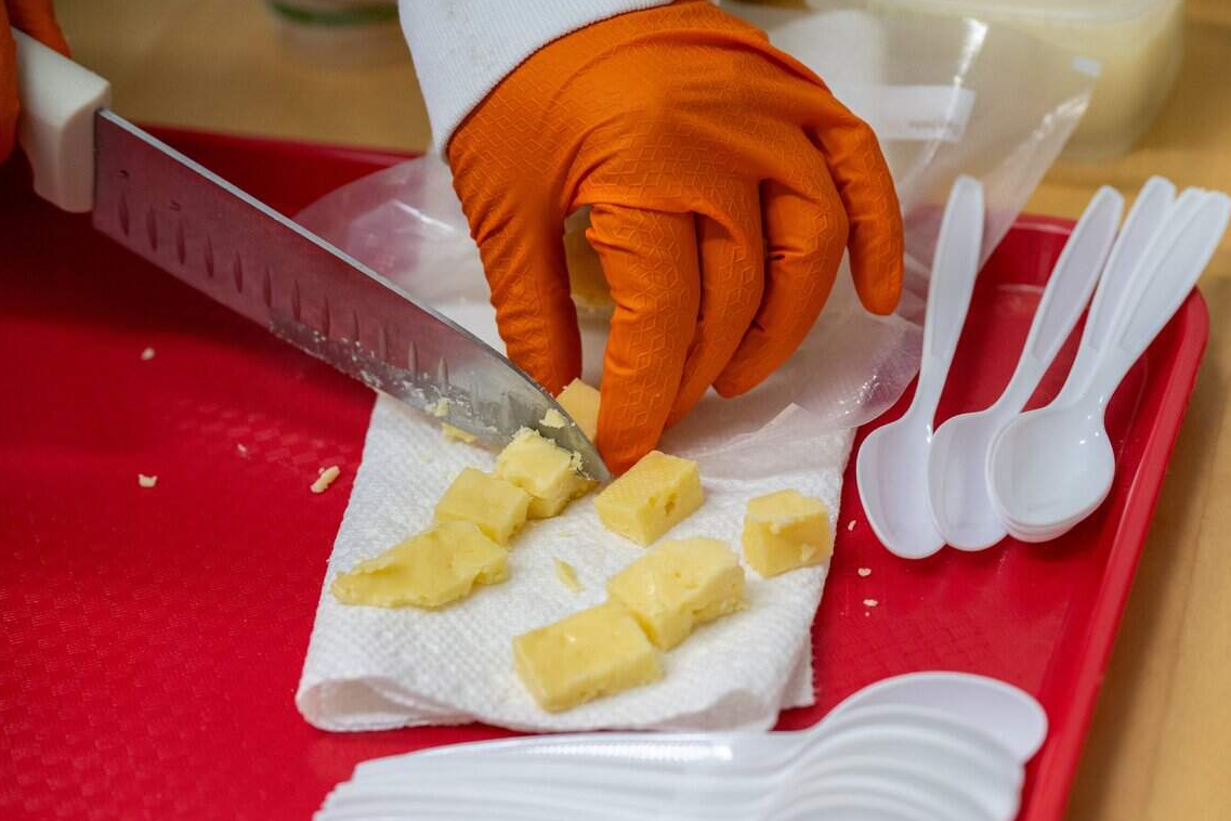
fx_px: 2599
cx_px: 620
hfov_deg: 26.7
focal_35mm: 76
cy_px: 428
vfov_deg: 17.9
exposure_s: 1/200
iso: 1600
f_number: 4
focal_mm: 72
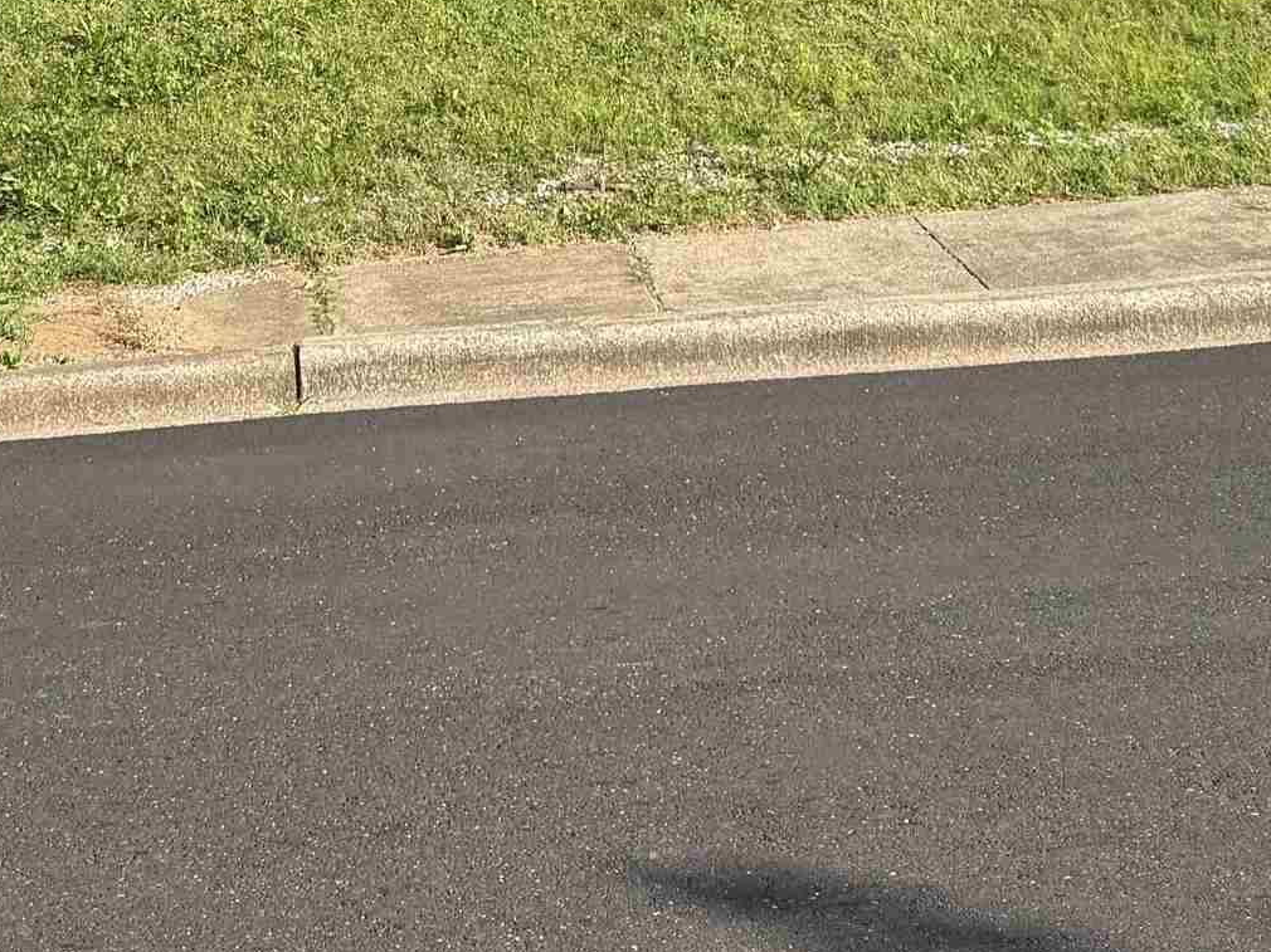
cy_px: -360
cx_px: 264
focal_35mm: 73
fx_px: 2680
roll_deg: +0.0
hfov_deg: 26.2
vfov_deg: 18.4
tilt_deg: +2.7
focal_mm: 6.76
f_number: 1.78
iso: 80
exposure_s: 1/2801
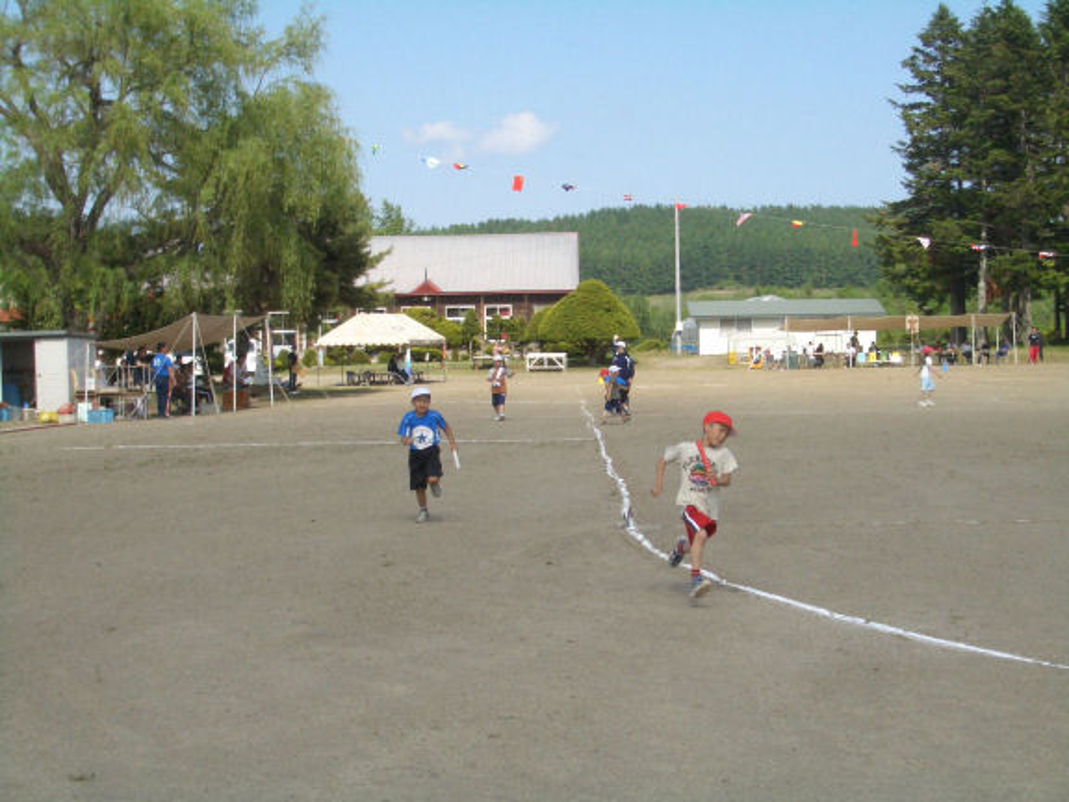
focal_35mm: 62
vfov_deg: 23.7
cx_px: 534
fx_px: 1915
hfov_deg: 31.2
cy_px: 401
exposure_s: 1/640
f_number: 5.6
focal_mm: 10.2
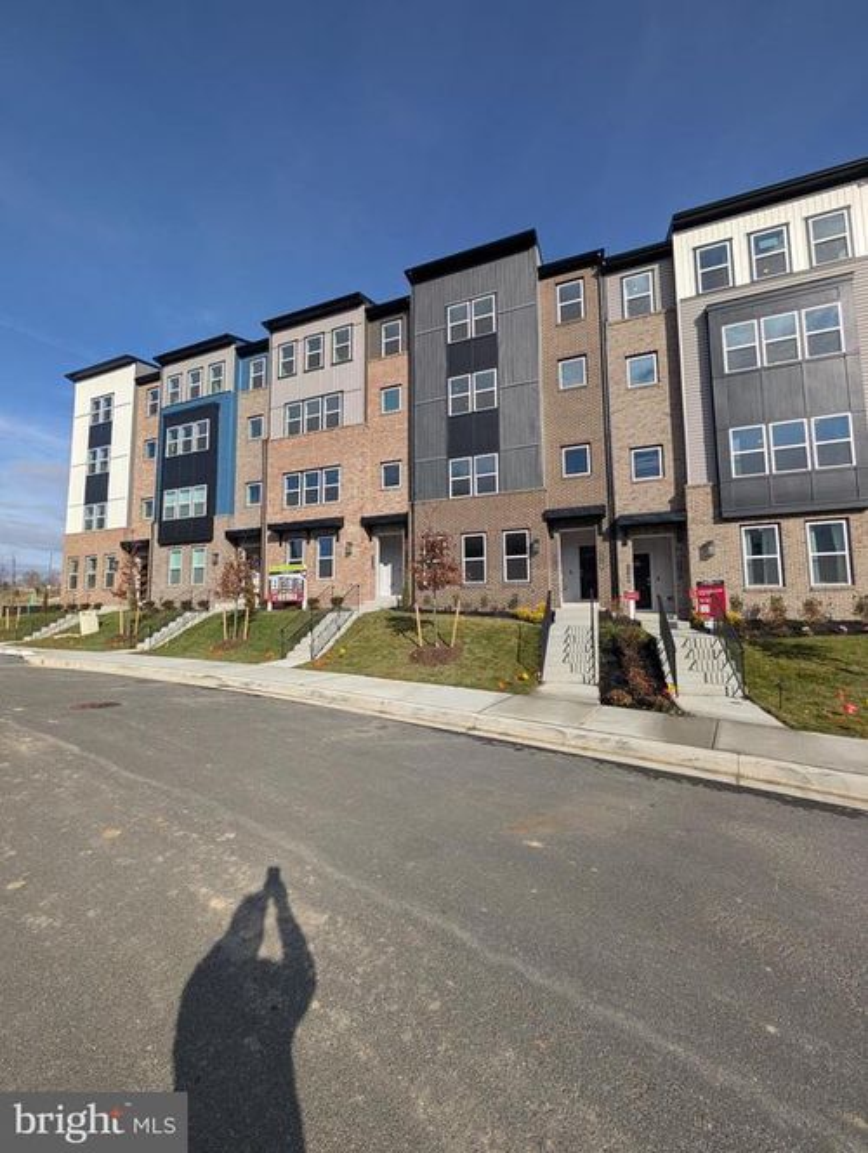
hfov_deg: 94.6
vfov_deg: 110.5
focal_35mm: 12
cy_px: 576
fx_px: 400
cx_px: 434
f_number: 1.7
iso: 54
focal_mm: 2.02
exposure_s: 1/5319
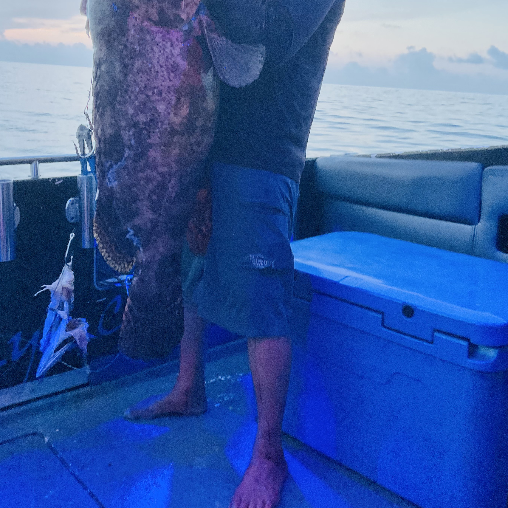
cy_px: 151
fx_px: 631
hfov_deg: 43.8
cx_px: 232
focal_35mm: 38
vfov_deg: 43.0
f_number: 1.8
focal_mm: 3
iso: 125
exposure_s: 1/60
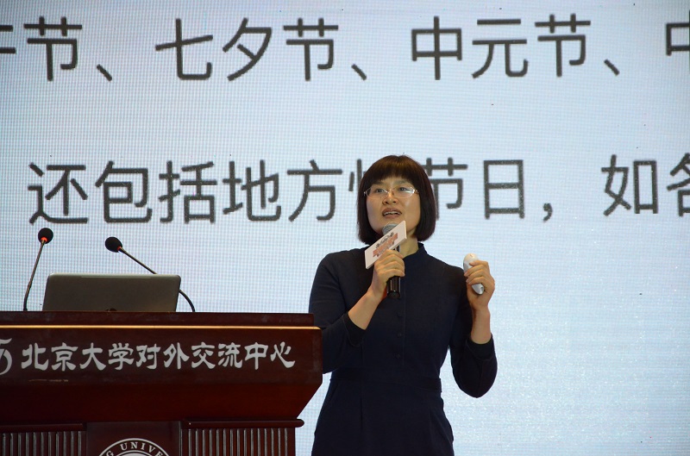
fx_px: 3011
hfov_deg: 13.1
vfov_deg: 8.7
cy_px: 228
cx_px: 345
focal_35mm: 158
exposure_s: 1/125
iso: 2200
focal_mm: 105
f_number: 5.6
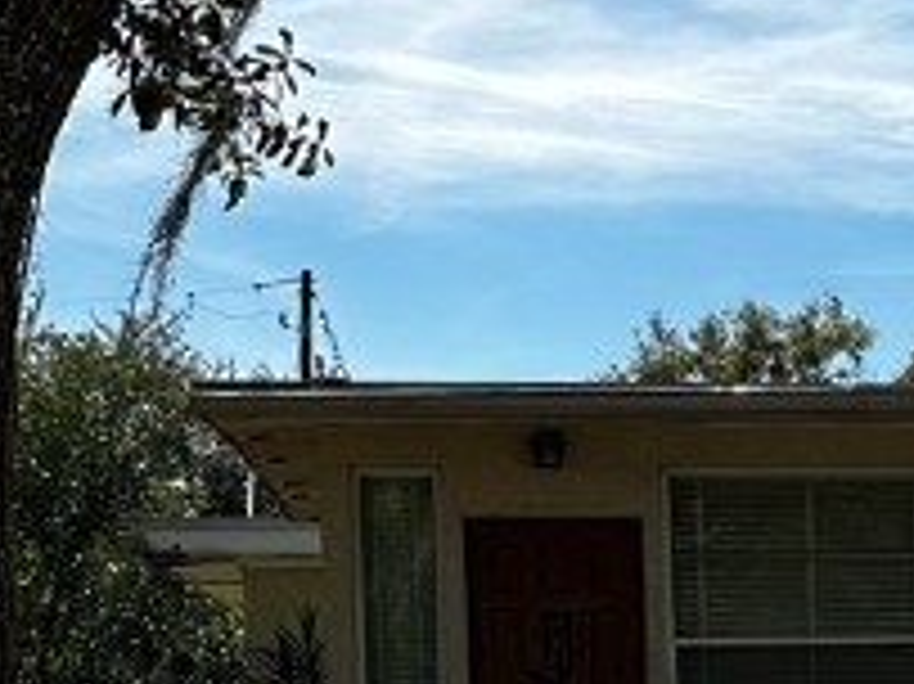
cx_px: 1058
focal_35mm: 121
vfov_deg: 11.8
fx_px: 3193
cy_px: 986
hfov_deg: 15.8
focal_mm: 6.86
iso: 80
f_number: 1.78
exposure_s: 1/5525
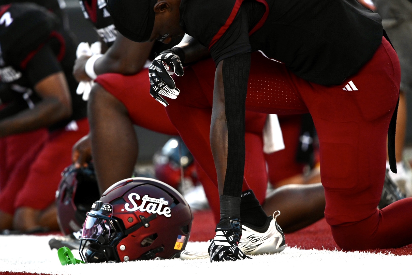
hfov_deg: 3.4
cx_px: 206
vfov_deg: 2.3
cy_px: 138
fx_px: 6866
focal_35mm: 600
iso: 3200
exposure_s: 1/800
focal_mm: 600
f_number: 6.3
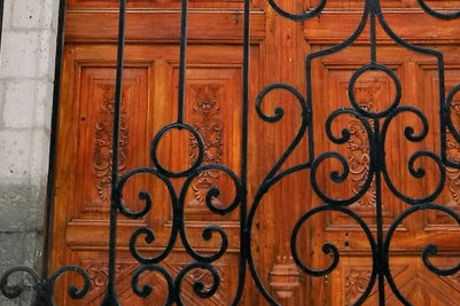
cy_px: -402
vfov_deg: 10.6
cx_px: 249
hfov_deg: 18.3
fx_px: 1430
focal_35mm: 112
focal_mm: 4.5
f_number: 2.2
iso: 50
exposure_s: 1/674
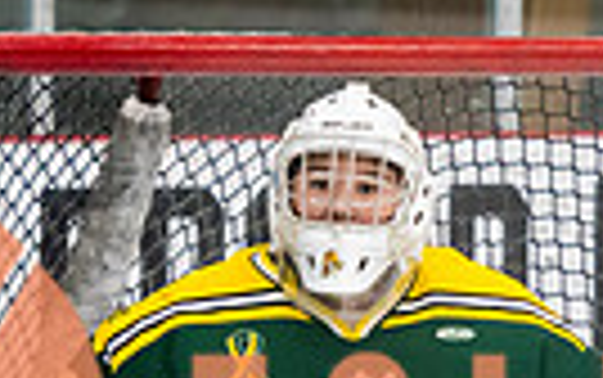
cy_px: 384
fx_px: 12665
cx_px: 470
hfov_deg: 2.7
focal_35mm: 770
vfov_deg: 1.7
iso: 2500
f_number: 3.2
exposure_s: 1/640
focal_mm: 135
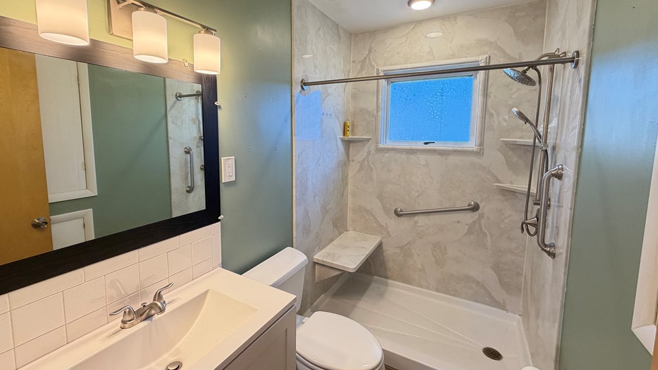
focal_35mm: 16
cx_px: 324
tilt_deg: -5.7
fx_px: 279
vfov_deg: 66.8
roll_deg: -0.1
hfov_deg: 99.4
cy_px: 162
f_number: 2.2
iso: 200
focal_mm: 2.22
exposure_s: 1/60
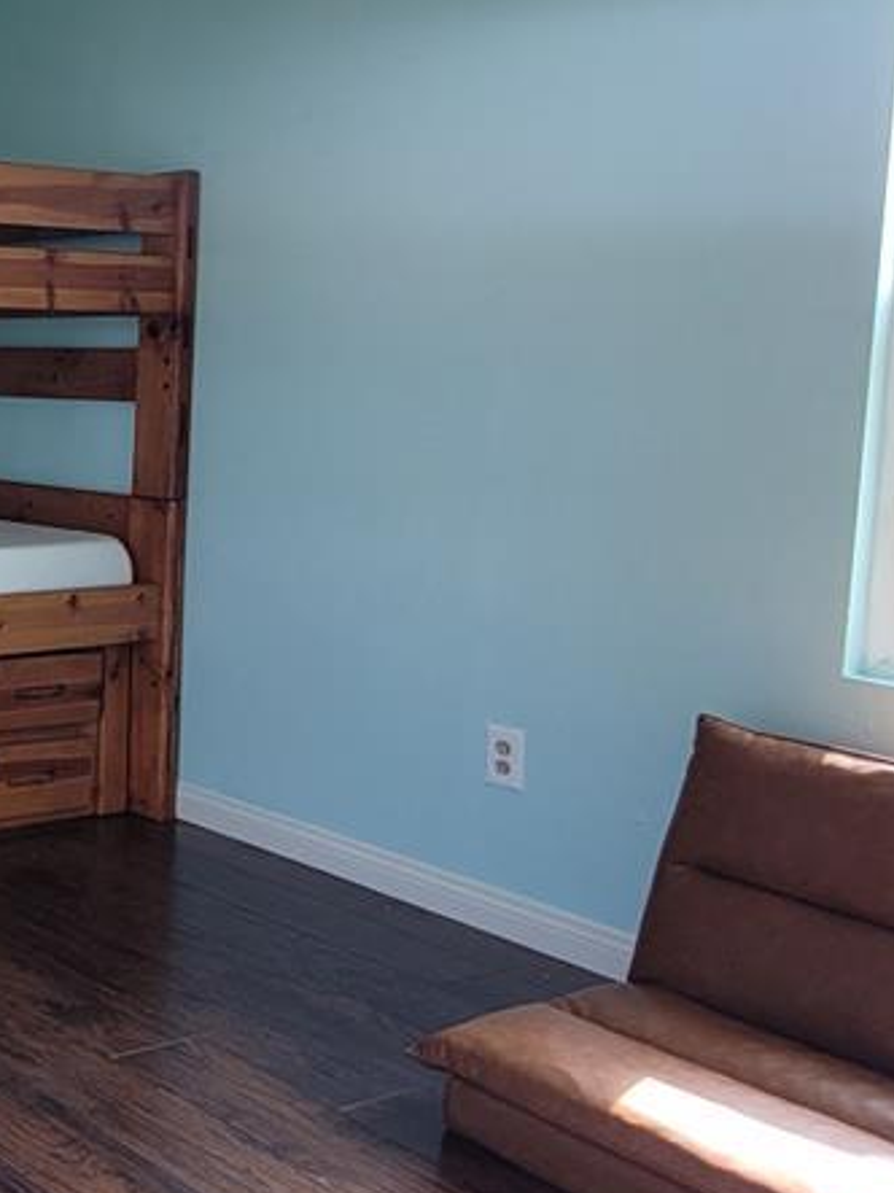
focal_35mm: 44
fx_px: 1516
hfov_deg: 26.1
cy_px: 490
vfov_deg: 42.8
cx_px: -370
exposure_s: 1/60
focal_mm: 1.74
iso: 40
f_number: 2.2
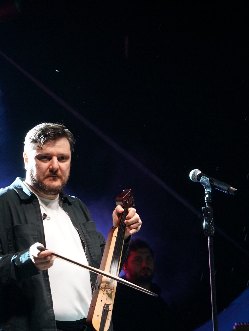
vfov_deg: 12.7
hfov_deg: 9.6
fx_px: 1486
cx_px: 59
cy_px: 163
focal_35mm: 155
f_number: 4
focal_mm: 70
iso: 4000
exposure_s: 1/160
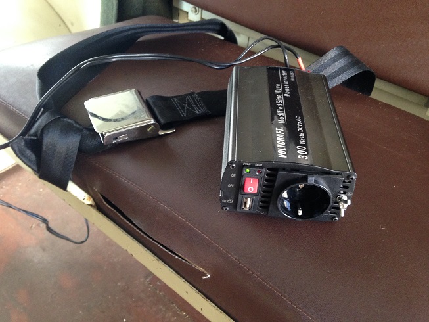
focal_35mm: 33
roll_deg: -4.3
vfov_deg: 43.0
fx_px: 409
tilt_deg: -43.7
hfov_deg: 55.3
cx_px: 214
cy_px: 161
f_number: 2.4
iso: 250
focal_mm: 4.12
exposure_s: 1/20
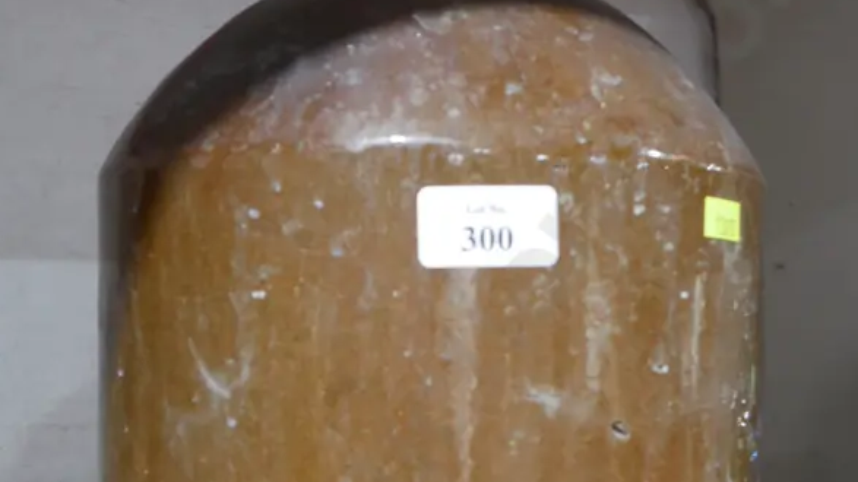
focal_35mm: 76
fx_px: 1729
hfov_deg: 27.9
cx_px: 403
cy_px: 457
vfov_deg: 15.6
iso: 2000
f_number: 4.5
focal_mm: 20
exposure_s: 1/60
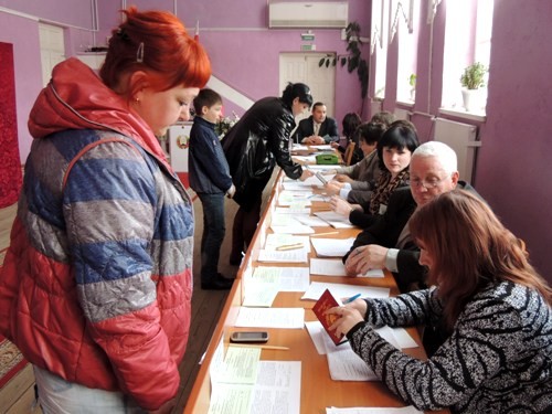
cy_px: 207
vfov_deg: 40.7
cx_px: 276
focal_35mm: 35
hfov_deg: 52.6
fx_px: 558
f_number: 3.3
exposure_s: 1/40
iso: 400
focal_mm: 6.2
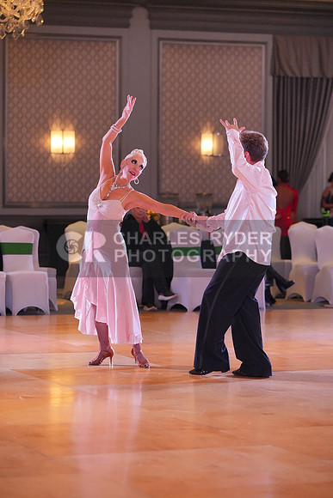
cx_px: 166
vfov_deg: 15.4
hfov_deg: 10.3
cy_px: 249
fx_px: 1844
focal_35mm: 133
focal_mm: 133
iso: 5000
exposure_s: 1/500
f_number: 3.5
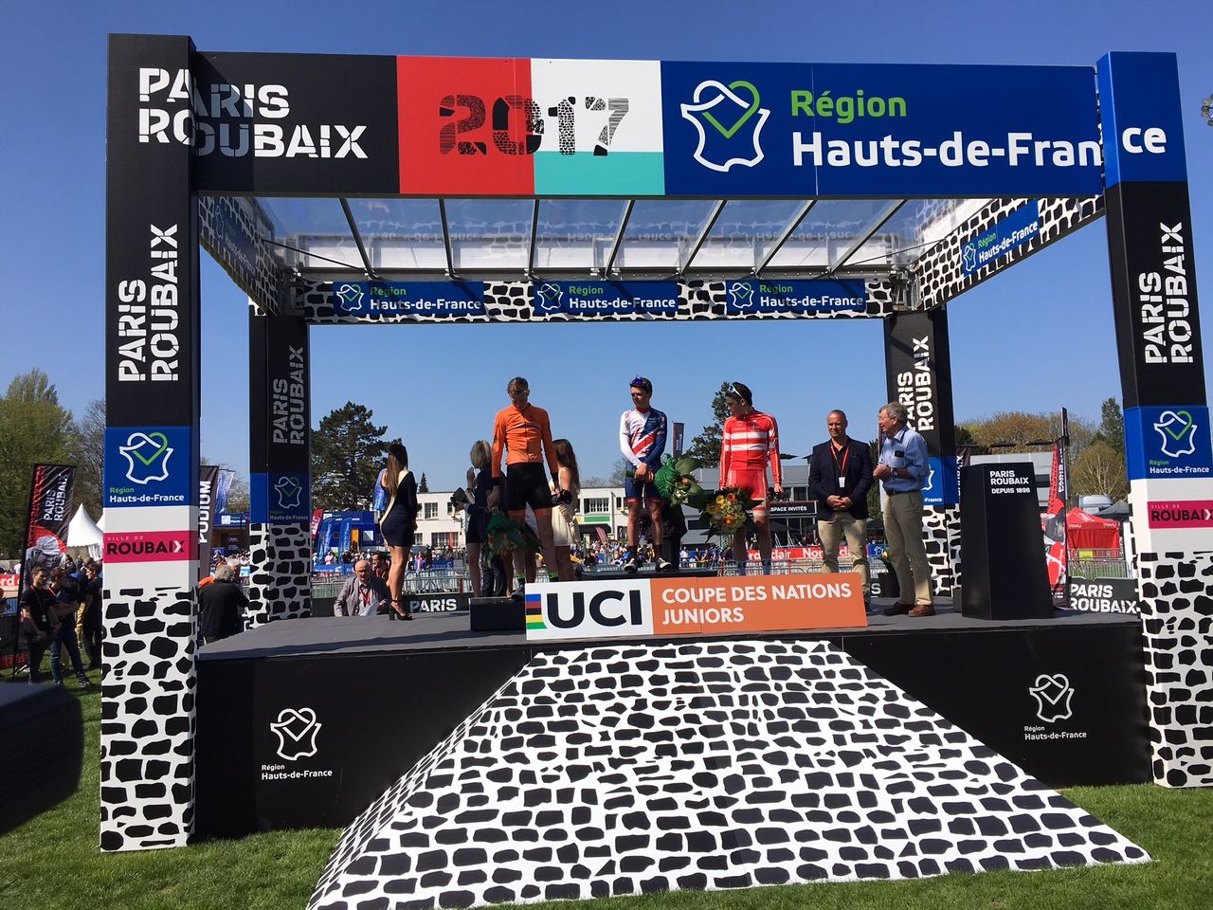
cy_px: 455
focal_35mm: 29
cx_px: 606
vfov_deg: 48.2
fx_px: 1016
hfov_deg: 61.7
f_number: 2.2
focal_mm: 4.15
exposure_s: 1/2481
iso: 25
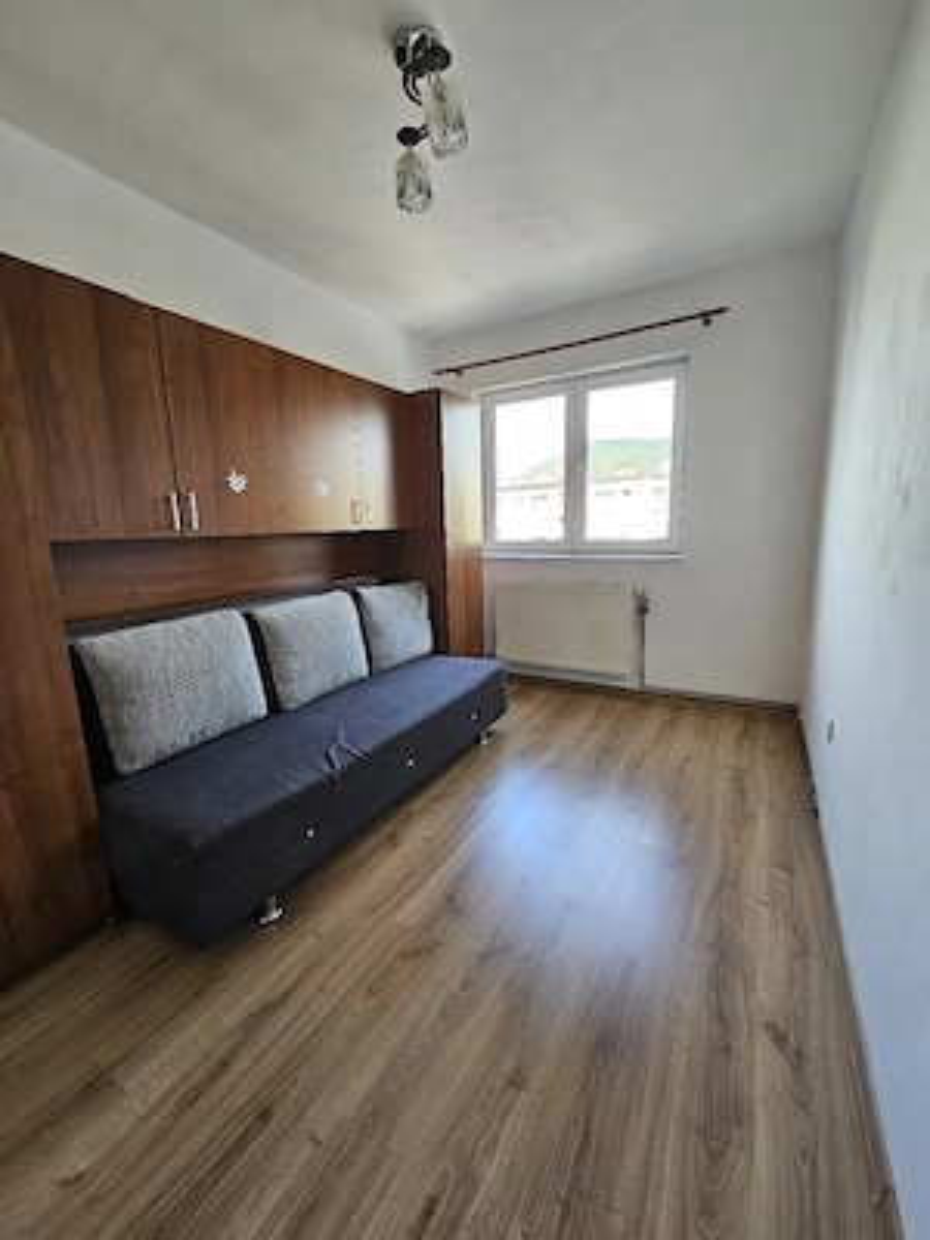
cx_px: 465
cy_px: 620
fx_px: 466
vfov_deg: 106.2
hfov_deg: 89.9
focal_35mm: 13
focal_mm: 2.2
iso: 80
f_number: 2.2
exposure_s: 1/50.3
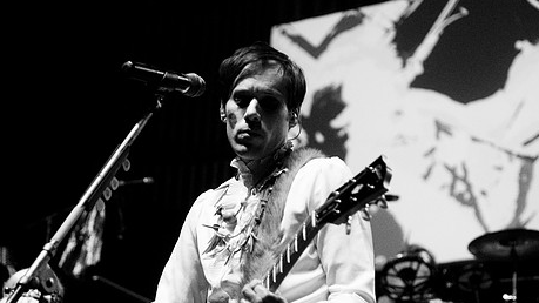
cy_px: 213
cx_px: 287
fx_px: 1472
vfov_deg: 11.7
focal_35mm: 103
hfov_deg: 20.7
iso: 640
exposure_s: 1/160
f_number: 2.8
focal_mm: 52
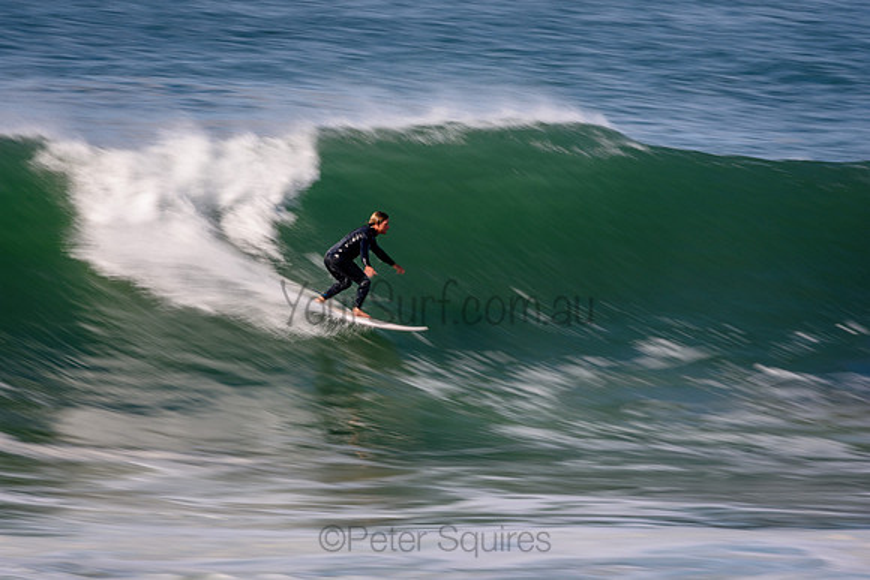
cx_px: 435
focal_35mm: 660
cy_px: 290
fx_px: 15953
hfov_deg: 3.1
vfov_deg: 2.1
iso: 100
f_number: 16
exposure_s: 1/25
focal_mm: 440
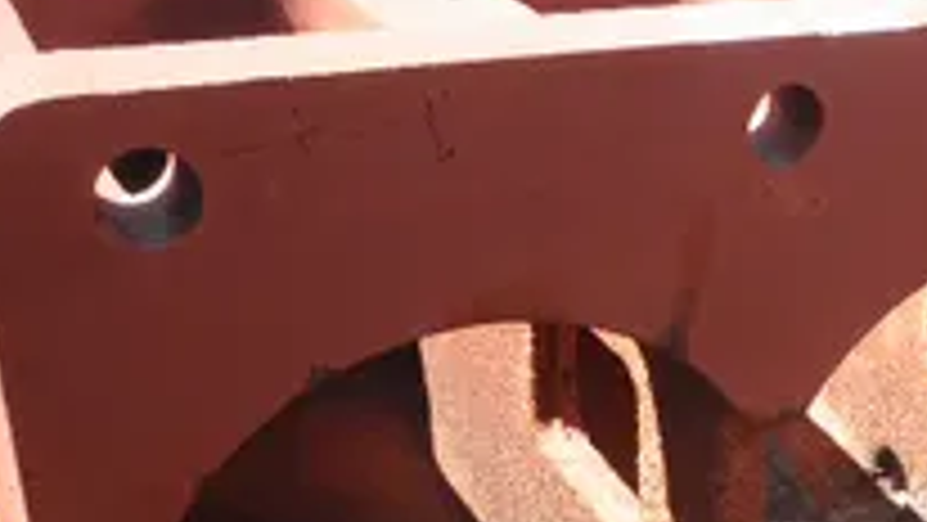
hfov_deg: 27.3
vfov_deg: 15.9
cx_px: 886
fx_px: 1819
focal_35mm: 74
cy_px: 567
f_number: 3.2
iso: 64
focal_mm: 6.1
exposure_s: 1/250
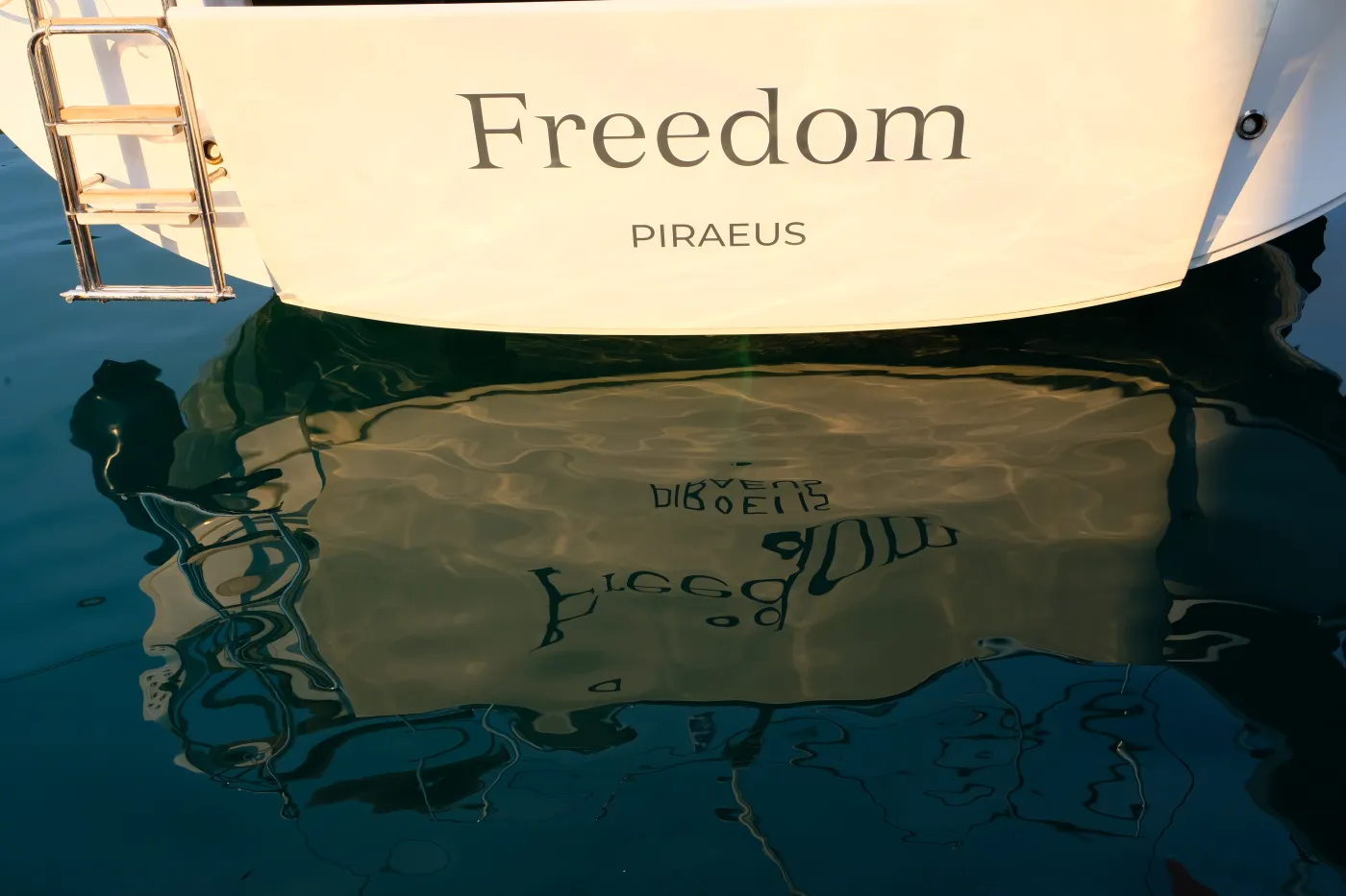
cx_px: 673
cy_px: 448
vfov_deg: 37.8
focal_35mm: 35
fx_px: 1308
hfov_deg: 54.4
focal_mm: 23.4
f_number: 9
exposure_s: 1/280
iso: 400
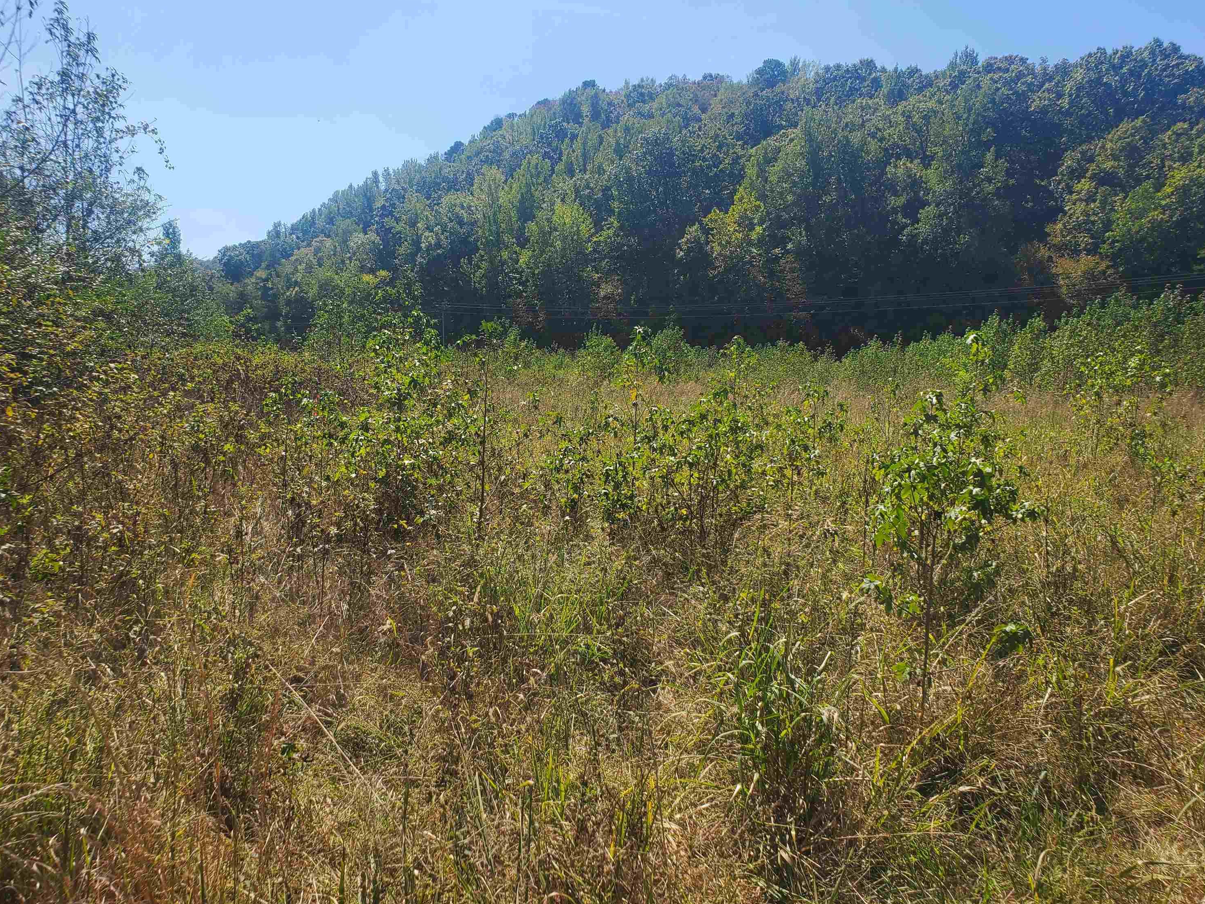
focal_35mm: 27
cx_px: 610
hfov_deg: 65.3
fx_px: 940
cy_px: 463
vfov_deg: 51.4
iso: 50
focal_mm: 4.3
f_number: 2.4
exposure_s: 1/1354
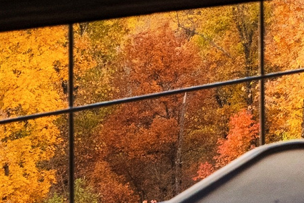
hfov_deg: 10.4
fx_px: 1275
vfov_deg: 8.4
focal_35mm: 151
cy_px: -268
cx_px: 861
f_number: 8
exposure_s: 1/250
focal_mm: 24
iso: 320
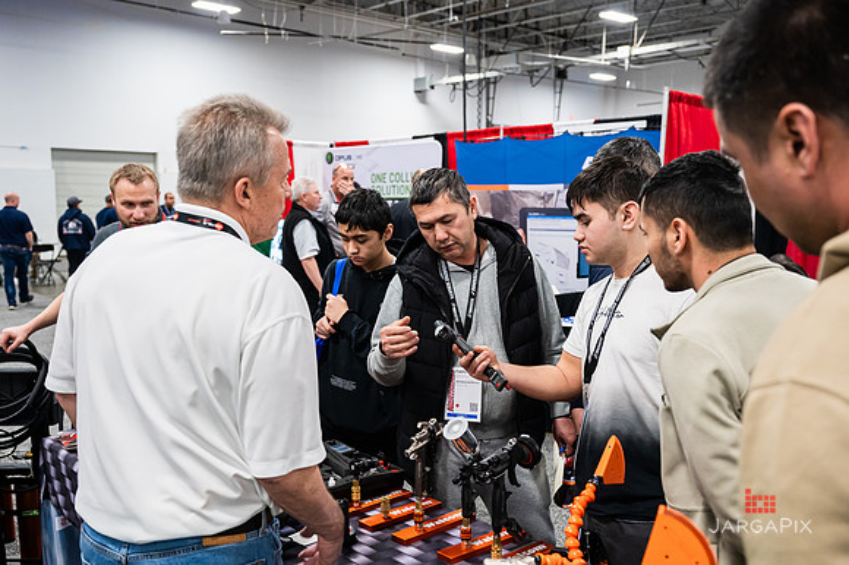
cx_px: 424
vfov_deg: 38.4
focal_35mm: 34
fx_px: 811
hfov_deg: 55.3
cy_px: 282
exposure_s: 1/200
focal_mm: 33.5
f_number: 4
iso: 3200
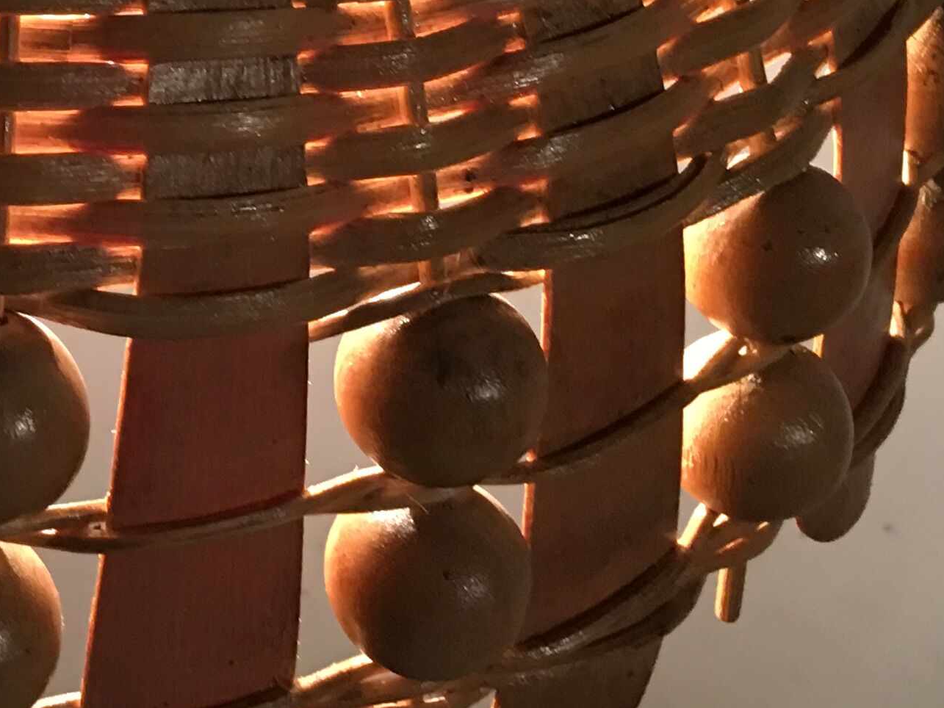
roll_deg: -1.3
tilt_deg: -32.4
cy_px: -113
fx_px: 2482
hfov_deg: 20.6
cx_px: -74
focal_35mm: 91
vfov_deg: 15.7
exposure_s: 1/17
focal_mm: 4.15
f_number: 2.2
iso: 80
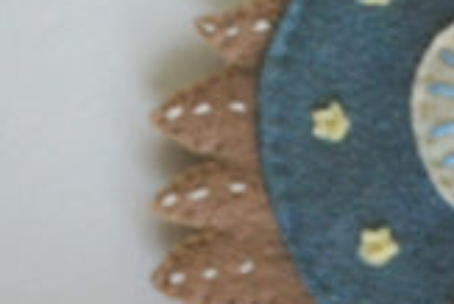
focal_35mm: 282
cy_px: 582
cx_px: 510
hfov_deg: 7.3
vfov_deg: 4.8
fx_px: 3559
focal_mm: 30
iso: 400
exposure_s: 1/60
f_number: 4.5
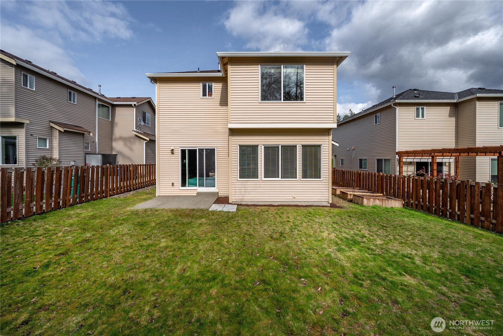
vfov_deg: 81.3
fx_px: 196
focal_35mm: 14
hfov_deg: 104.2
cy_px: 168
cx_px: 252
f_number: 9
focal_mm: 14
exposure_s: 1/320
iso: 80
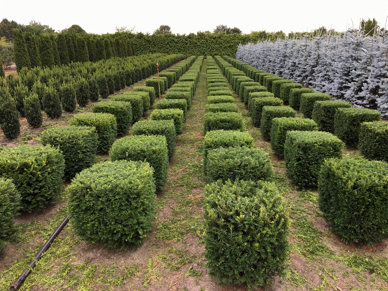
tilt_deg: -17.6
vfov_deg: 48.2
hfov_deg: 61.7
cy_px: 146
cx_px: 194
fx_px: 325
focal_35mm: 29
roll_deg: -0.8
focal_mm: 4.15
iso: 32
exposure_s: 1/100
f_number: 2.2
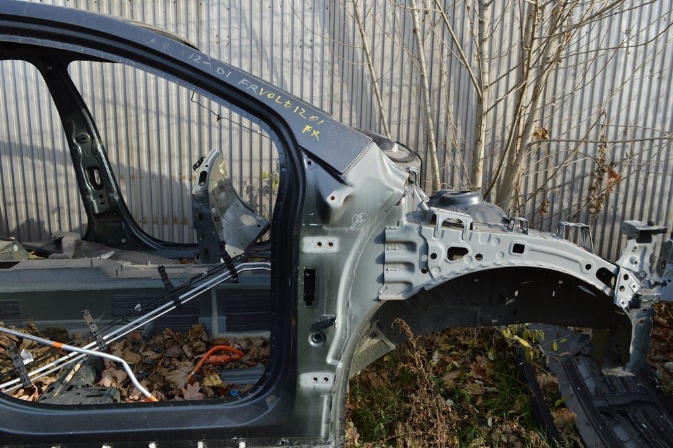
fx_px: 504
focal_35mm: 27
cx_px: 336
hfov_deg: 67.4
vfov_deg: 47.9
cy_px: 224
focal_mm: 18
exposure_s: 1/125
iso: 100
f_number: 5.6
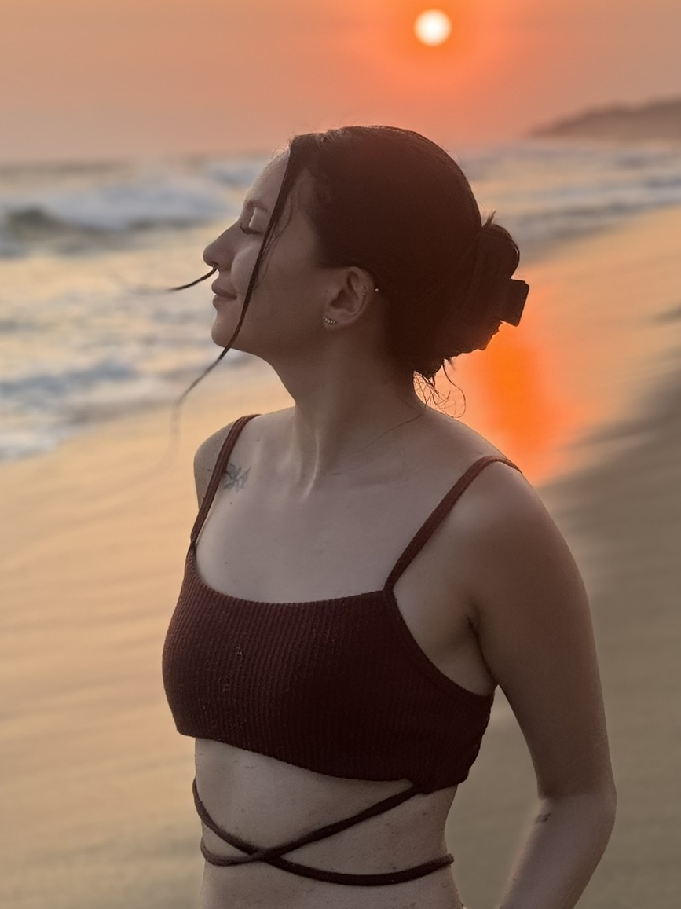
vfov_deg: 22.7
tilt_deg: -0.9
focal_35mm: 85
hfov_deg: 17.4
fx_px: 2231
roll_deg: +2.8
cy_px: 170
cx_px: 330
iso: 64
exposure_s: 1/1076
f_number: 1.78
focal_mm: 6.76
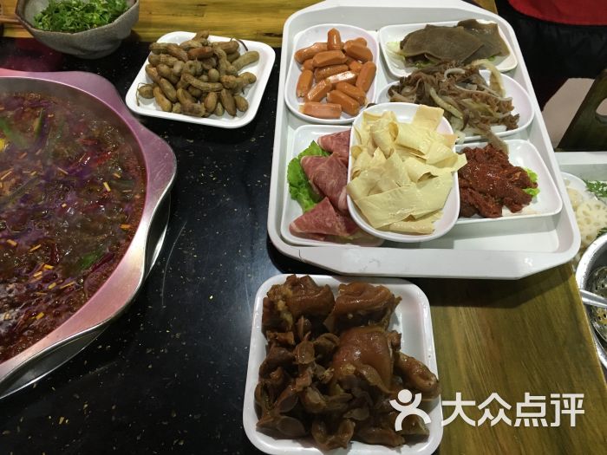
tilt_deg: -55.9
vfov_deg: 48.2
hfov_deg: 61.7
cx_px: 304
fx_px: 509
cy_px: 228
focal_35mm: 29
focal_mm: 4.15
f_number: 2.2
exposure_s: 1/33
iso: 200
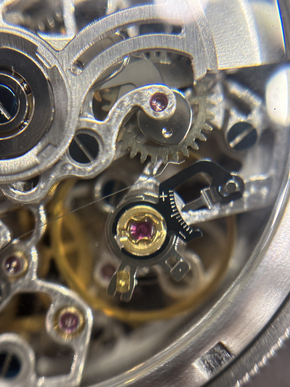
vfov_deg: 36.8
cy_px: 194
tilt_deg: -86.2
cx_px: 145
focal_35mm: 52
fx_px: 581
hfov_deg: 28.0
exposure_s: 1/40
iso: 125
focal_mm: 5.96
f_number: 1.6
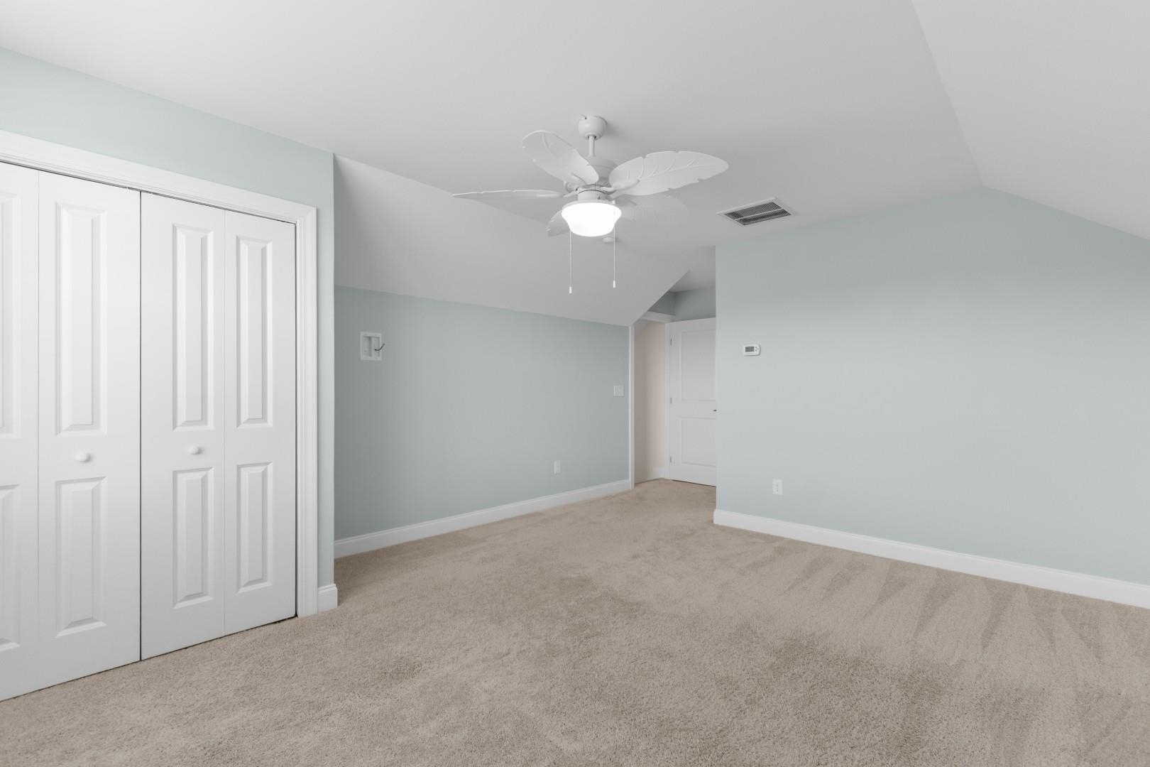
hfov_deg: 100.4
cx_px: 575
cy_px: 384
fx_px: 479
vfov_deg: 77.3
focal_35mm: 15
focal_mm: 10
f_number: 4.5
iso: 100
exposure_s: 1/8
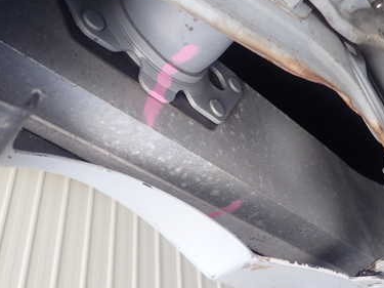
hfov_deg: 46.8
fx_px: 444
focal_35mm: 40
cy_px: 133
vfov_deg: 35.9
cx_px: 206
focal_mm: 4.5
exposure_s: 1/60
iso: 200
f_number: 2
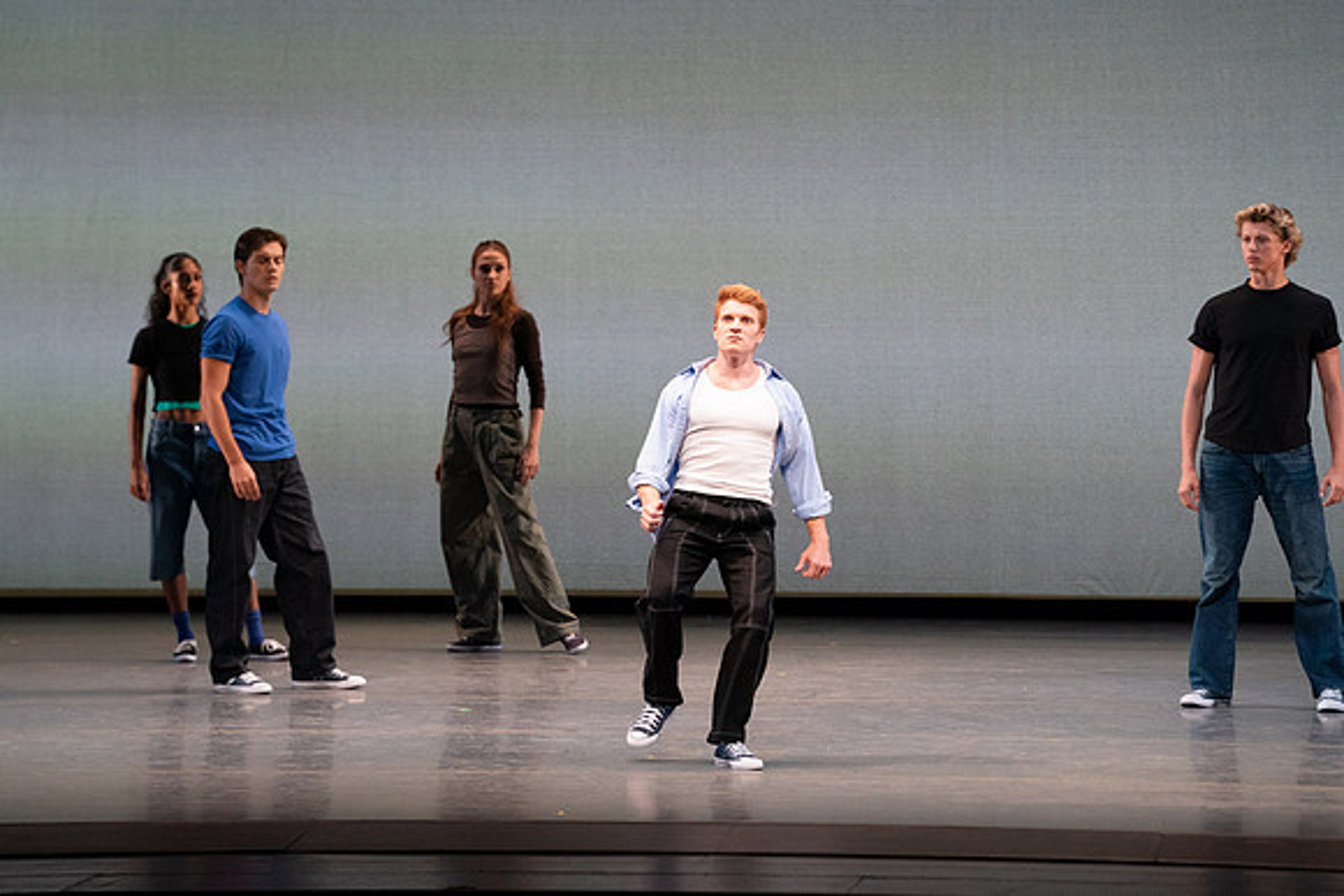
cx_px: 672
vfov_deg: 6.9
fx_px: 7468
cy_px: 448
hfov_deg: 10.3
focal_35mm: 200
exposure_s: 1/500
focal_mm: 200
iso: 6400
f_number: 7.1
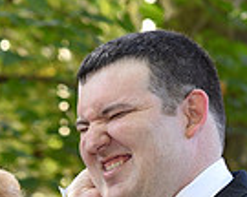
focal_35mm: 342
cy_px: 291
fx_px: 2500
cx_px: -81
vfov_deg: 4.5
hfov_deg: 5.6
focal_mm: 85
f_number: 4.5
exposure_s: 1/200
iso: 500
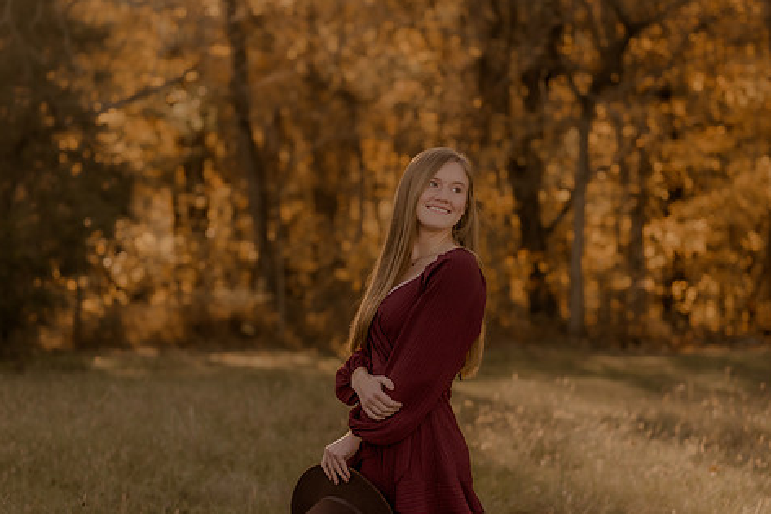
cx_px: 313
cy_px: 297
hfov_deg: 22.1
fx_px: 1970
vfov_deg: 14.8
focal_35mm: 92
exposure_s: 1/800
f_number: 1.8
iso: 250
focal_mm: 50
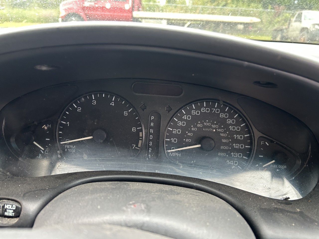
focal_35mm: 26
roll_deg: -1.5
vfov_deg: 53.1
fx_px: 240
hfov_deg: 67.3
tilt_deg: -22.9
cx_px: 160
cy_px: 120
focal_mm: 5.7
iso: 250
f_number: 1.5
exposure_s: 1/60
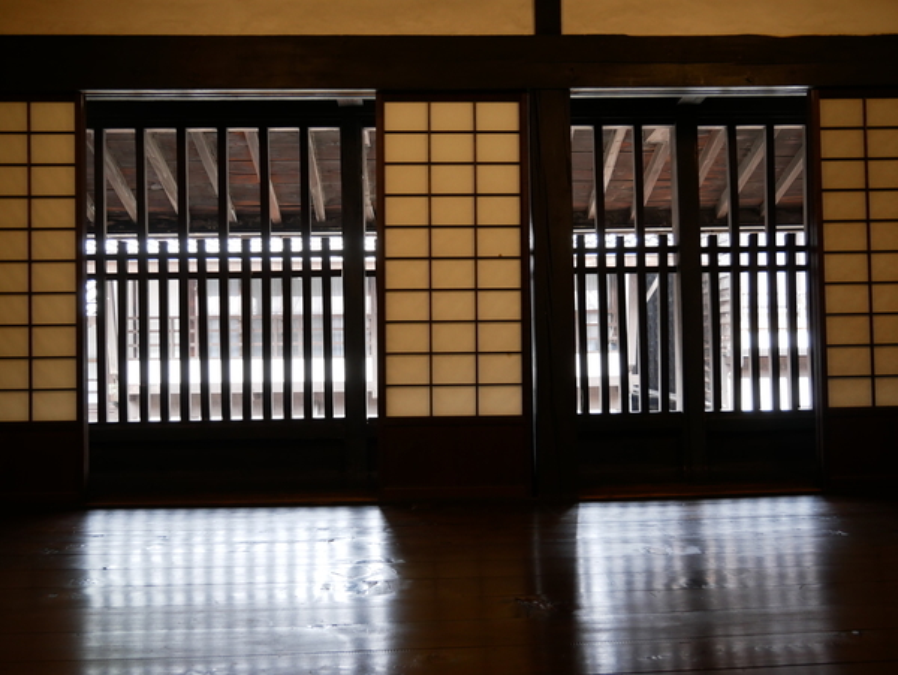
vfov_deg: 41.8
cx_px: 449
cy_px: 338
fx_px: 883
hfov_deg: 53.9
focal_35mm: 34
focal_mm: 17
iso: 400
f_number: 3.8
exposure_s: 1/8
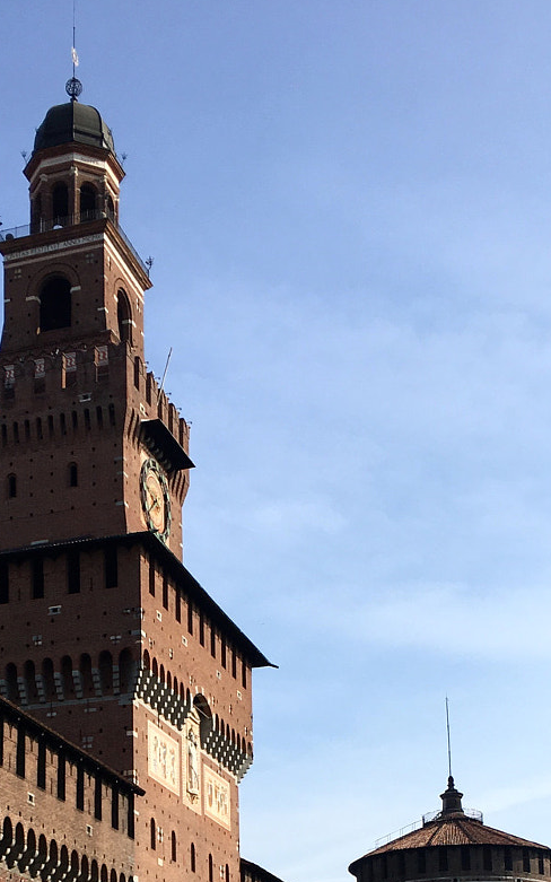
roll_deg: +0.9
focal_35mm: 63
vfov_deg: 30.1
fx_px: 1514
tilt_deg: +10.7
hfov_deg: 20.5
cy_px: 896
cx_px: 137
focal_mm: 4.15
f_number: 2.2
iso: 25
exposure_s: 1/1350
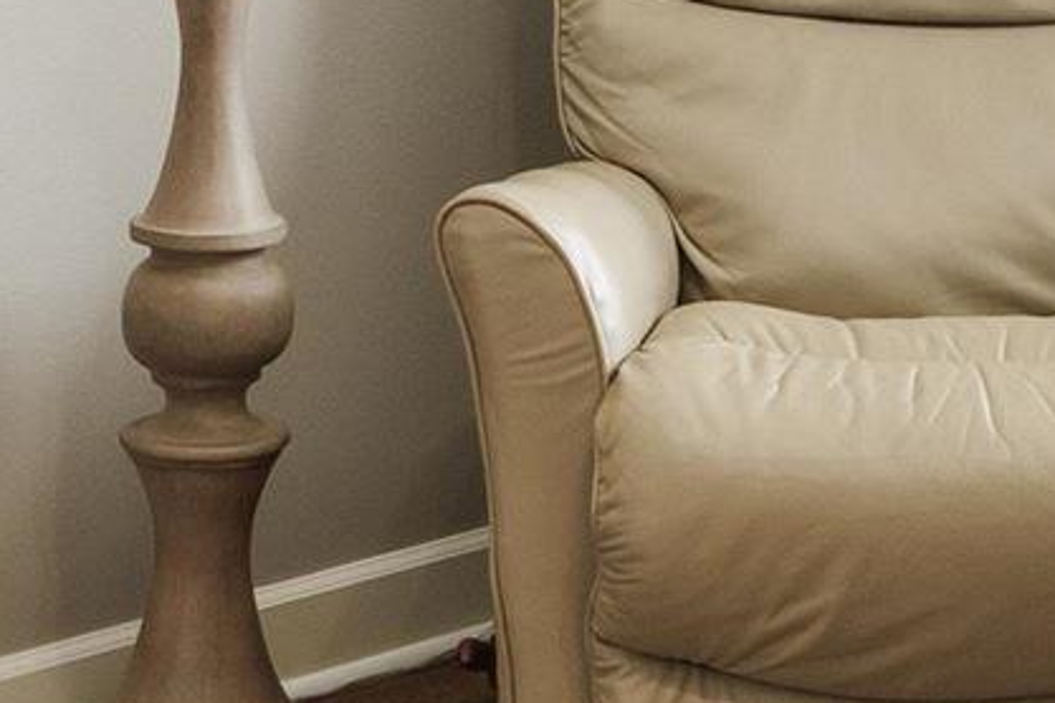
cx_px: 724
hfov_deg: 16.8
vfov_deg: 10.7
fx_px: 3566
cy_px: -437
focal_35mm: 122
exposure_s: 1/10
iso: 400
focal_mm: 11
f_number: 8
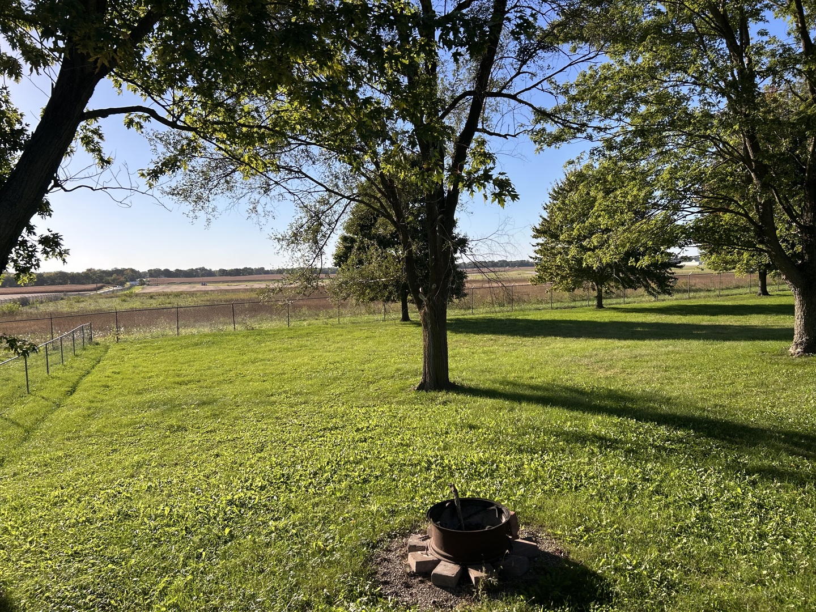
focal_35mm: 26
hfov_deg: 67.3
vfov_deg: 53.1
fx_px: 613
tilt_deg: -7.4
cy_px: 306
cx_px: 408
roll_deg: -0.3
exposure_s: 1/2008
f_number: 1.5
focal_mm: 5.7
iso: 50
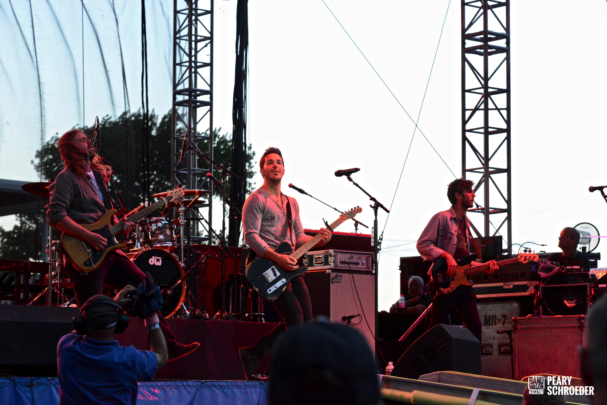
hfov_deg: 18.3
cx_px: 304
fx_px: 1889
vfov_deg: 12.2
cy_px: 202
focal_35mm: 112
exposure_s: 1/320
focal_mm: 112
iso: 5000
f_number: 9
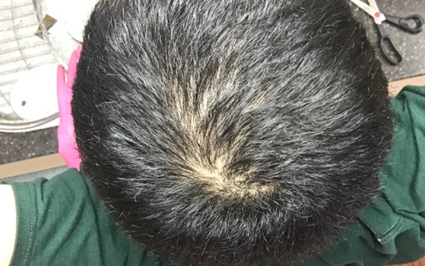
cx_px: 218
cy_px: 155
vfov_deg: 28.6
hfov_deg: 44.4
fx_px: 521
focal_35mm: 45
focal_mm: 2.87
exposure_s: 1/20
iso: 200
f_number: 2.2
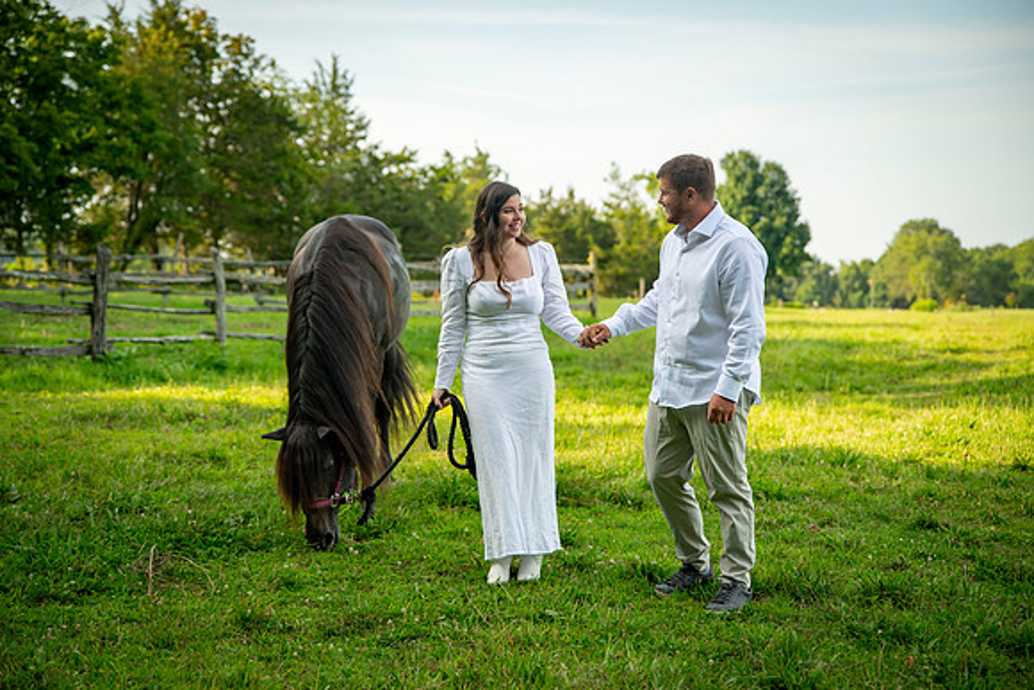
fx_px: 1835
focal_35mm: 64
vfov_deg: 21.3
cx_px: 515
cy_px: 341
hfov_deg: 31.5
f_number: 2.8
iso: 400
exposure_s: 1/2500
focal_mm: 58
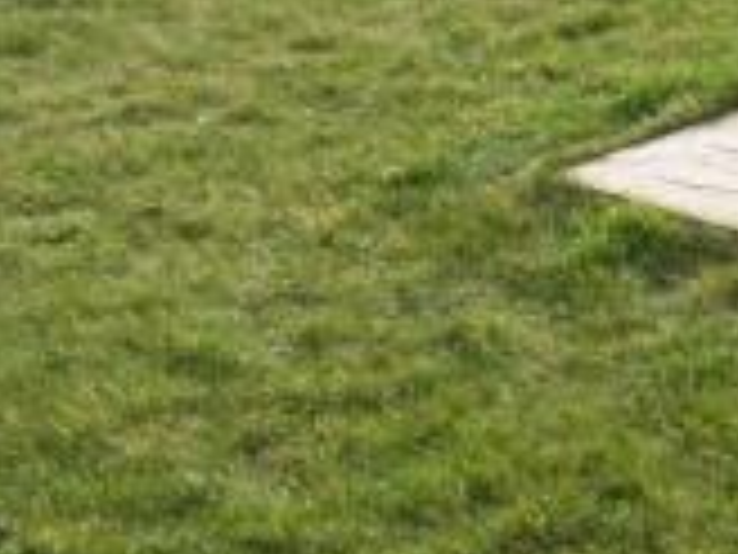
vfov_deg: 11.5
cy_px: 38
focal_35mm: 128
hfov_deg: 15.2
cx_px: 718
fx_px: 2729
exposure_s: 1/500
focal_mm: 6
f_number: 3
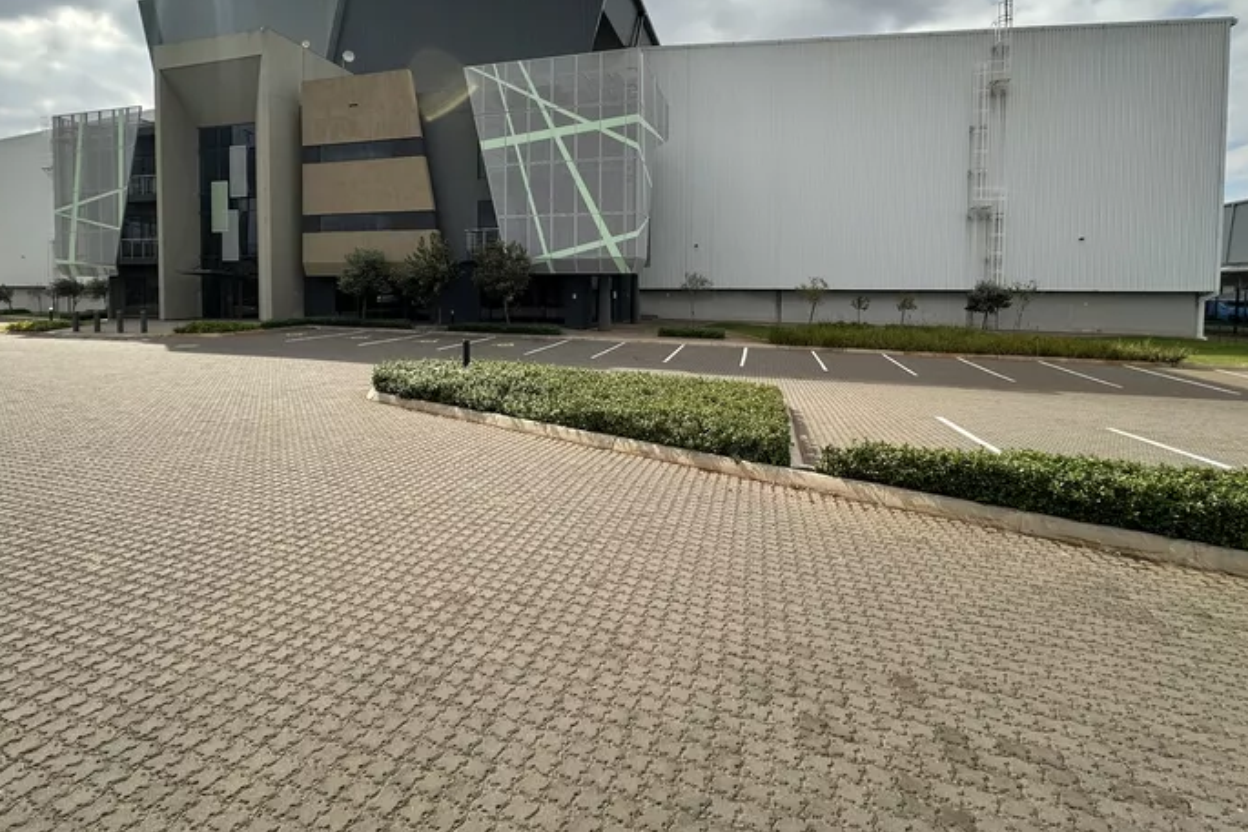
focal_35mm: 17
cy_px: 311
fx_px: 589
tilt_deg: -2.0
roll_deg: -0.9
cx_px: 594
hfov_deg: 93.2
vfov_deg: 69.3
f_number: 2.2
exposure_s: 1/963
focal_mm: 2.22
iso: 40
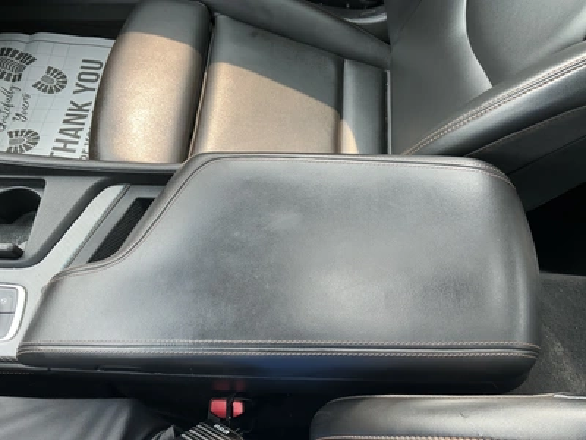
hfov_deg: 63.4
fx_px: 474
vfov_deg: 49.7
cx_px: 293
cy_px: 220
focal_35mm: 28
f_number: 1.8
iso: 25
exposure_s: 1/122
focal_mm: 3
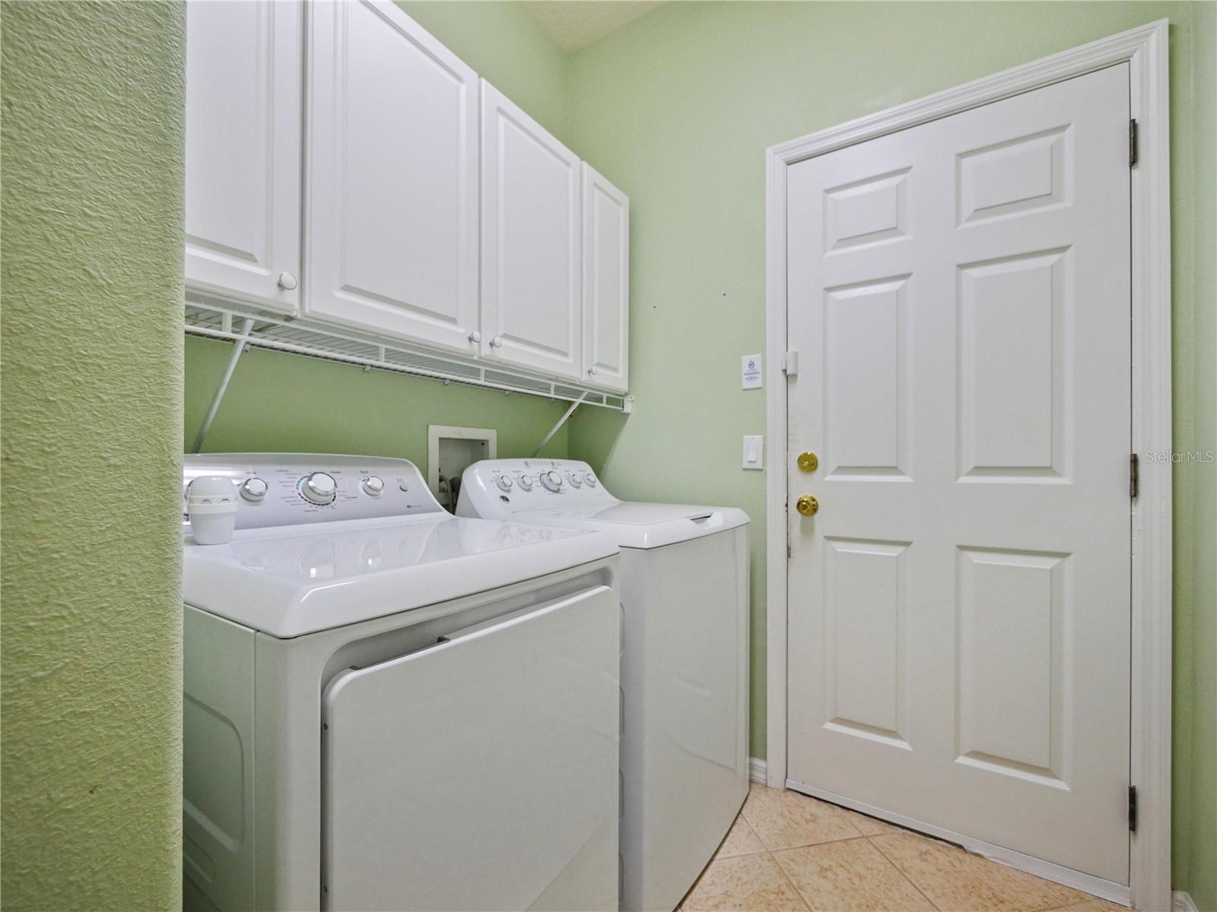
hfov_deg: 102.1
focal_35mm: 14
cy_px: 456
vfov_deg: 85.7
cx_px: 608
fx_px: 492
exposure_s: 1/60
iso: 1000
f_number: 4
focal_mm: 7
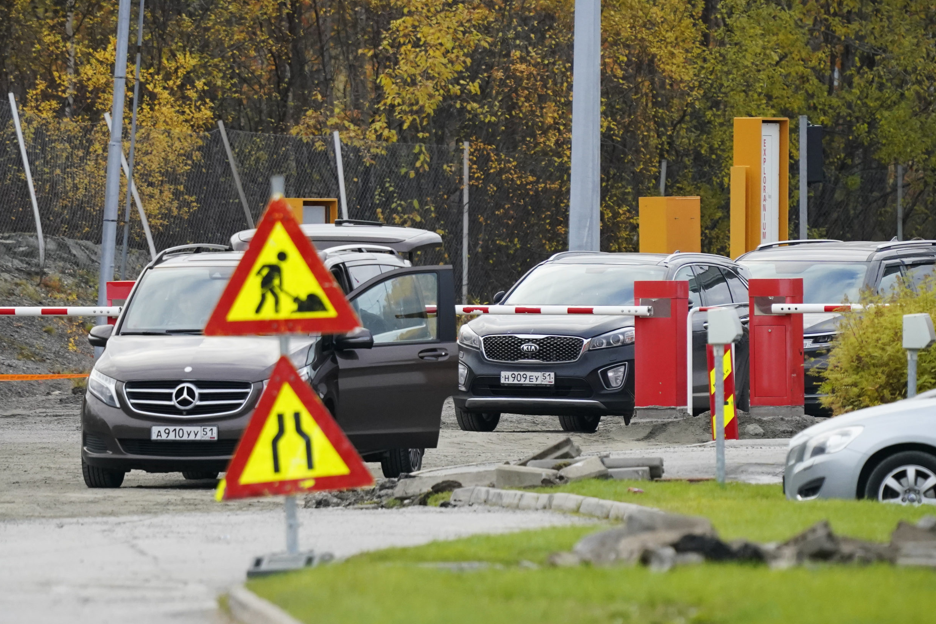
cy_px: 306
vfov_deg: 1.8
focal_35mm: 775
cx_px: 474
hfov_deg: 2.7
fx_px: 20150
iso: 3200
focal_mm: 496
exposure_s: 1/1250
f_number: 6.3
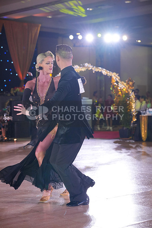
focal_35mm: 77
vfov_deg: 26.3
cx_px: 76
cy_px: 114
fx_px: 487
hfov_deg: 17.7
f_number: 4
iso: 2000
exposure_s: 1/500
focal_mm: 77
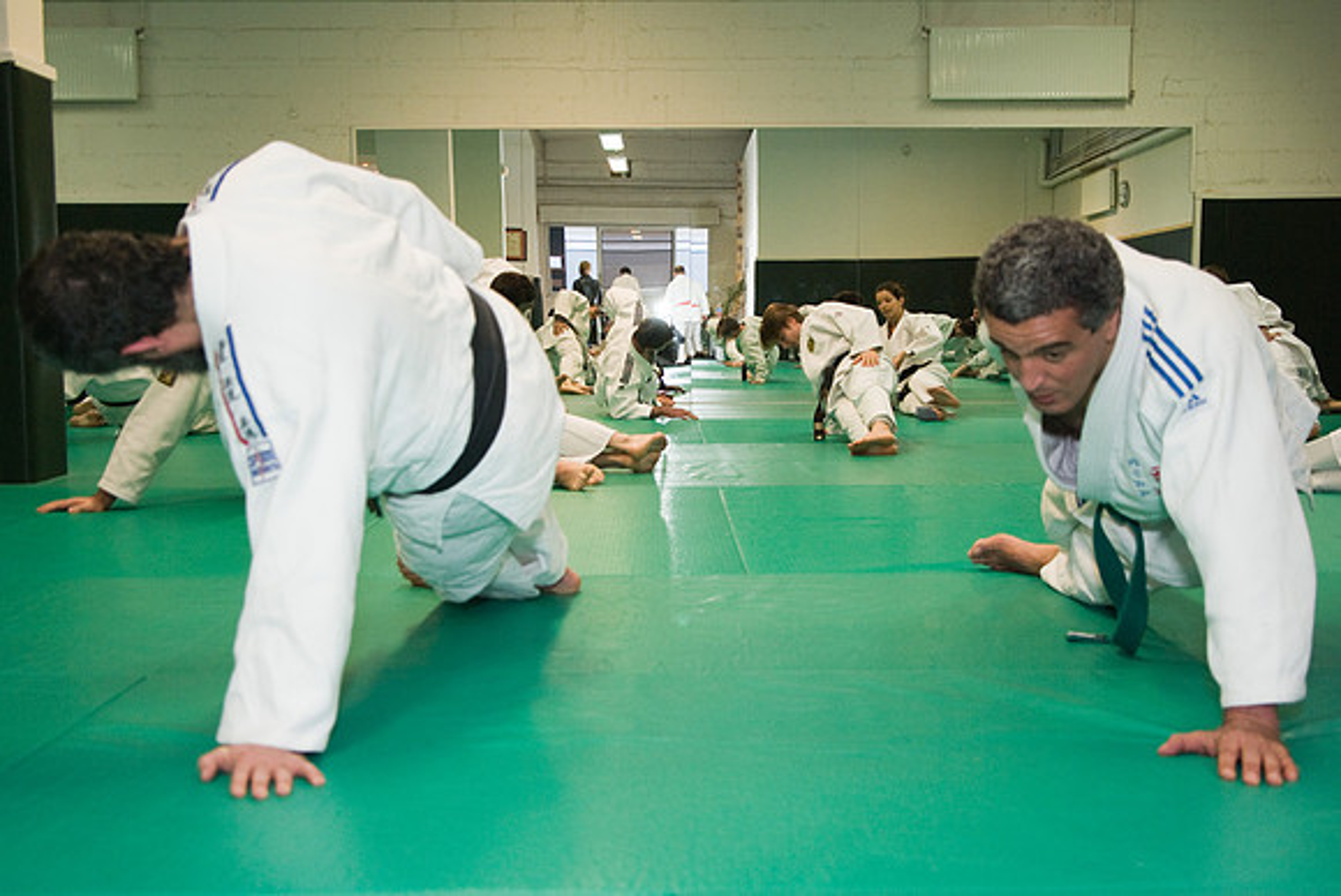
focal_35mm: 42
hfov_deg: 46.4
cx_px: 670
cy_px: 448
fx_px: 1566
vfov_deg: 32.0
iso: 280
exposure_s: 1/45
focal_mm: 28
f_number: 4
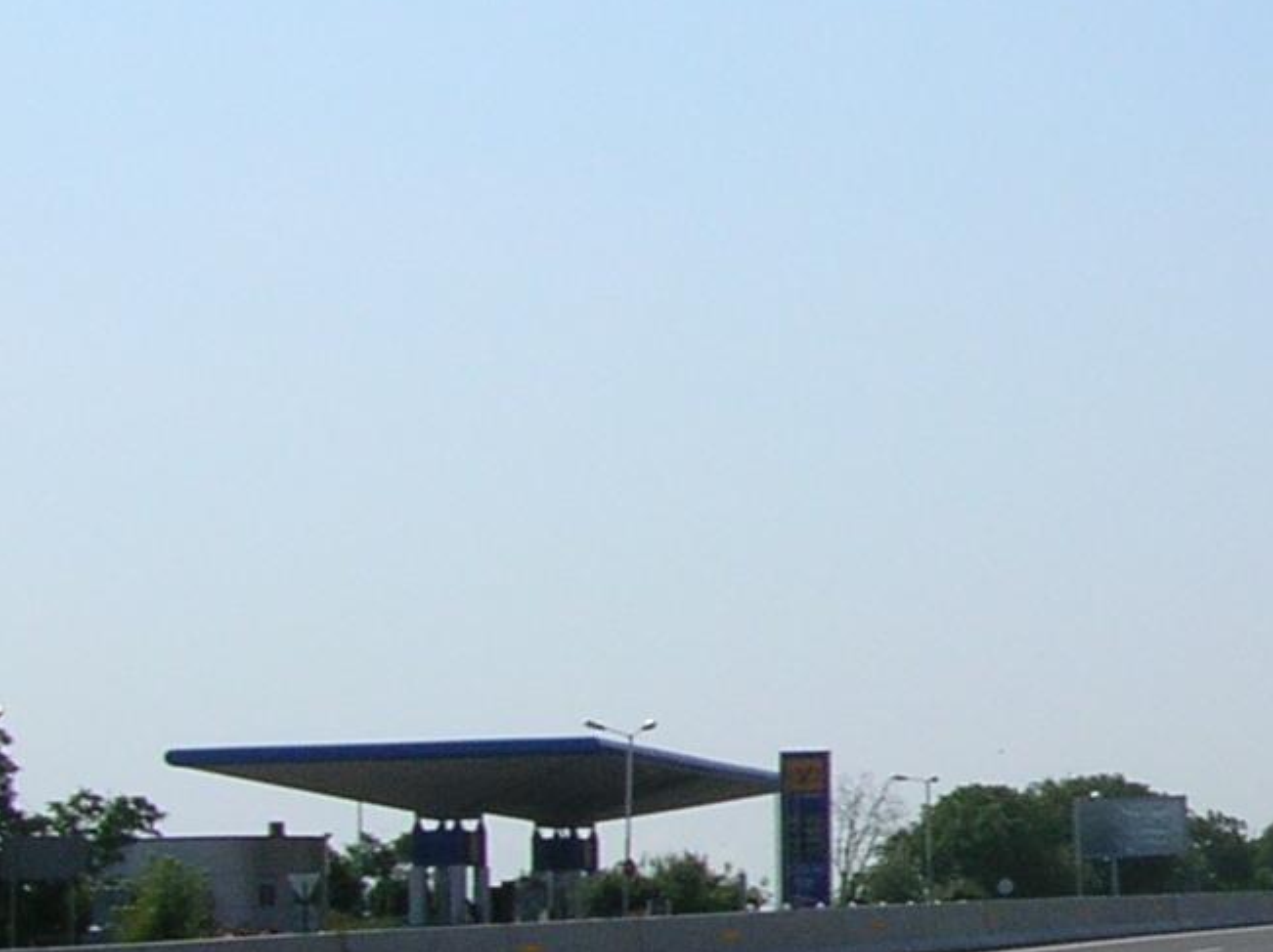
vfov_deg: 12.0
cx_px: 2077
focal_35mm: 123
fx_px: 4519
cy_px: 506
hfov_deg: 14.6
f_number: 5.6
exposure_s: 1/543
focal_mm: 5.8
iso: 50
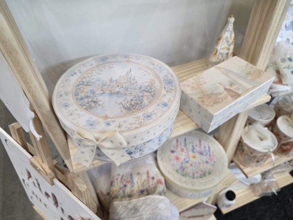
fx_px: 195
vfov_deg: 58.9
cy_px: 110
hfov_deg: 73.9
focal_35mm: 23
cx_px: 146
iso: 320
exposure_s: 1/120
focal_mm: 6.25
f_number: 1.7
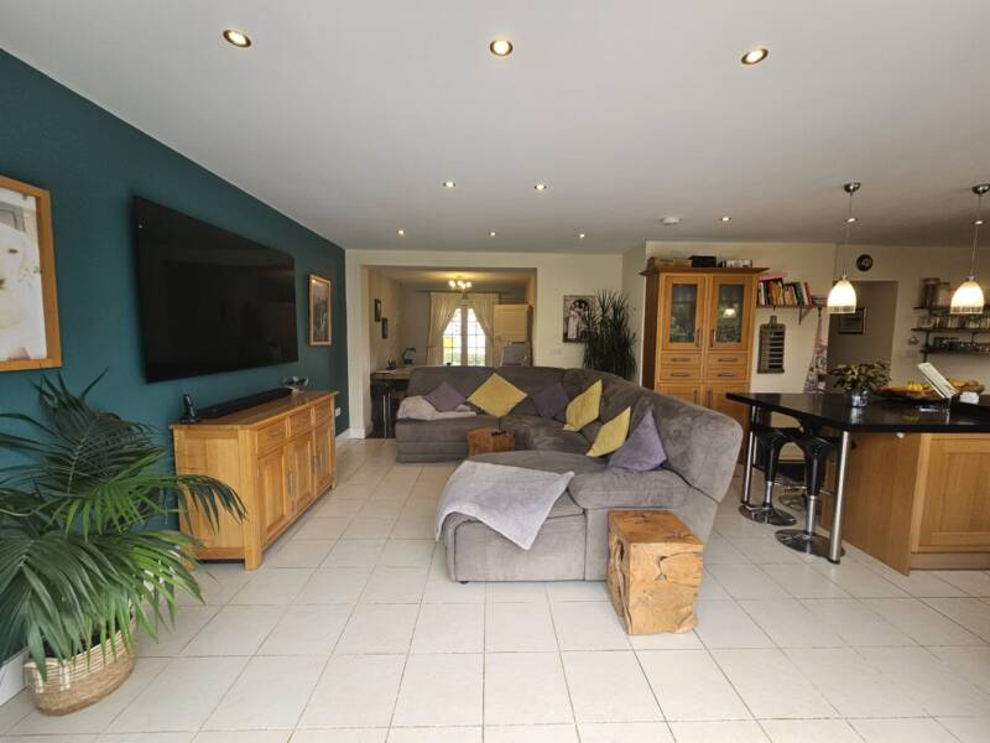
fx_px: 372
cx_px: 495
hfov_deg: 106.2
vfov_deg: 89.9
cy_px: 372
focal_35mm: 13
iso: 50
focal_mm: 2.2
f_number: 2.2
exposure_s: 1/50
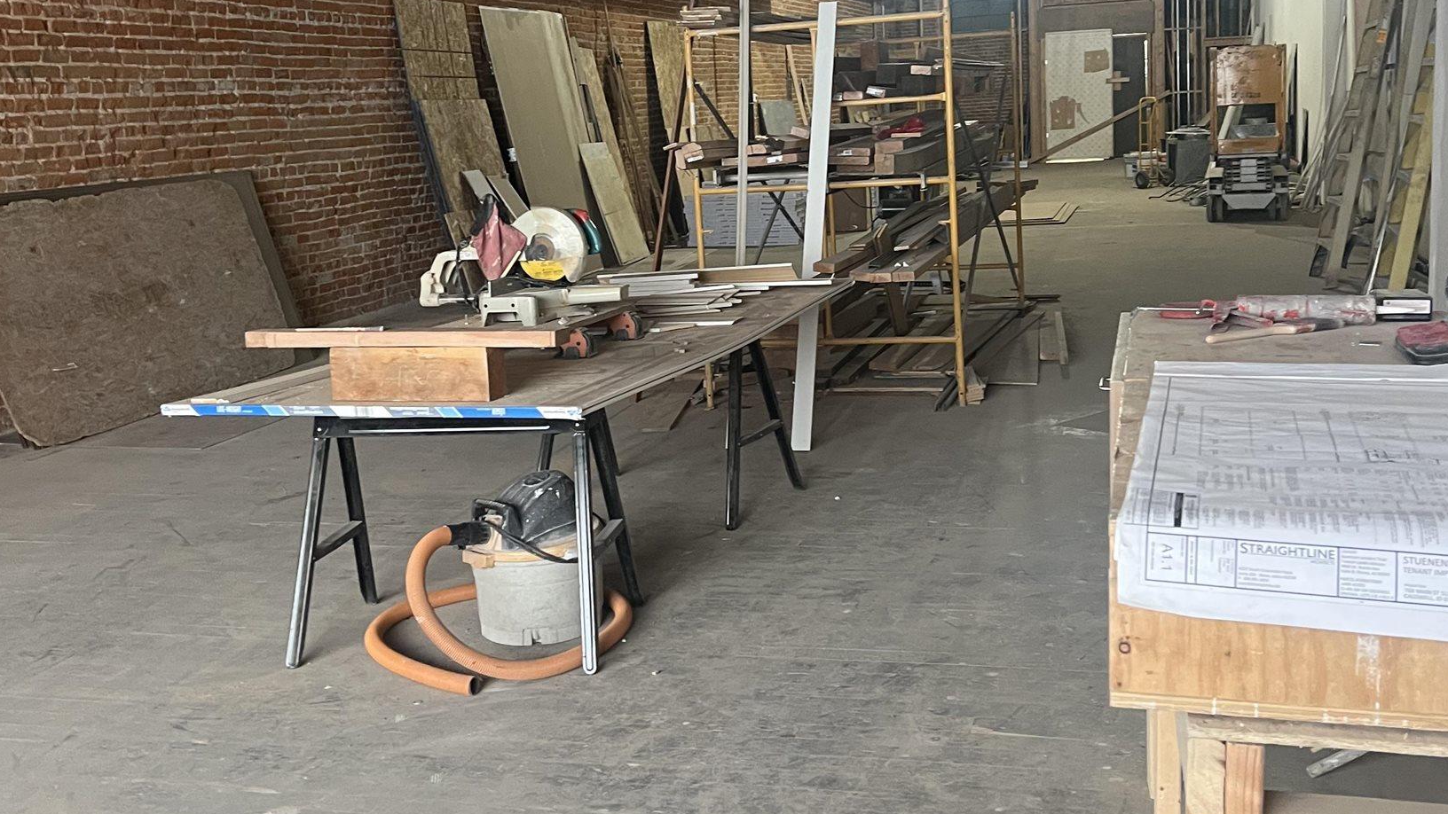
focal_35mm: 40
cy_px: 294
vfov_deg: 29.6
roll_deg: +3.3
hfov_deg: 50.5
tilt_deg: -7.1
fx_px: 1536
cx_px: 748
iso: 400
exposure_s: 1/60
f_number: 1.5
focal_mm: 5.7
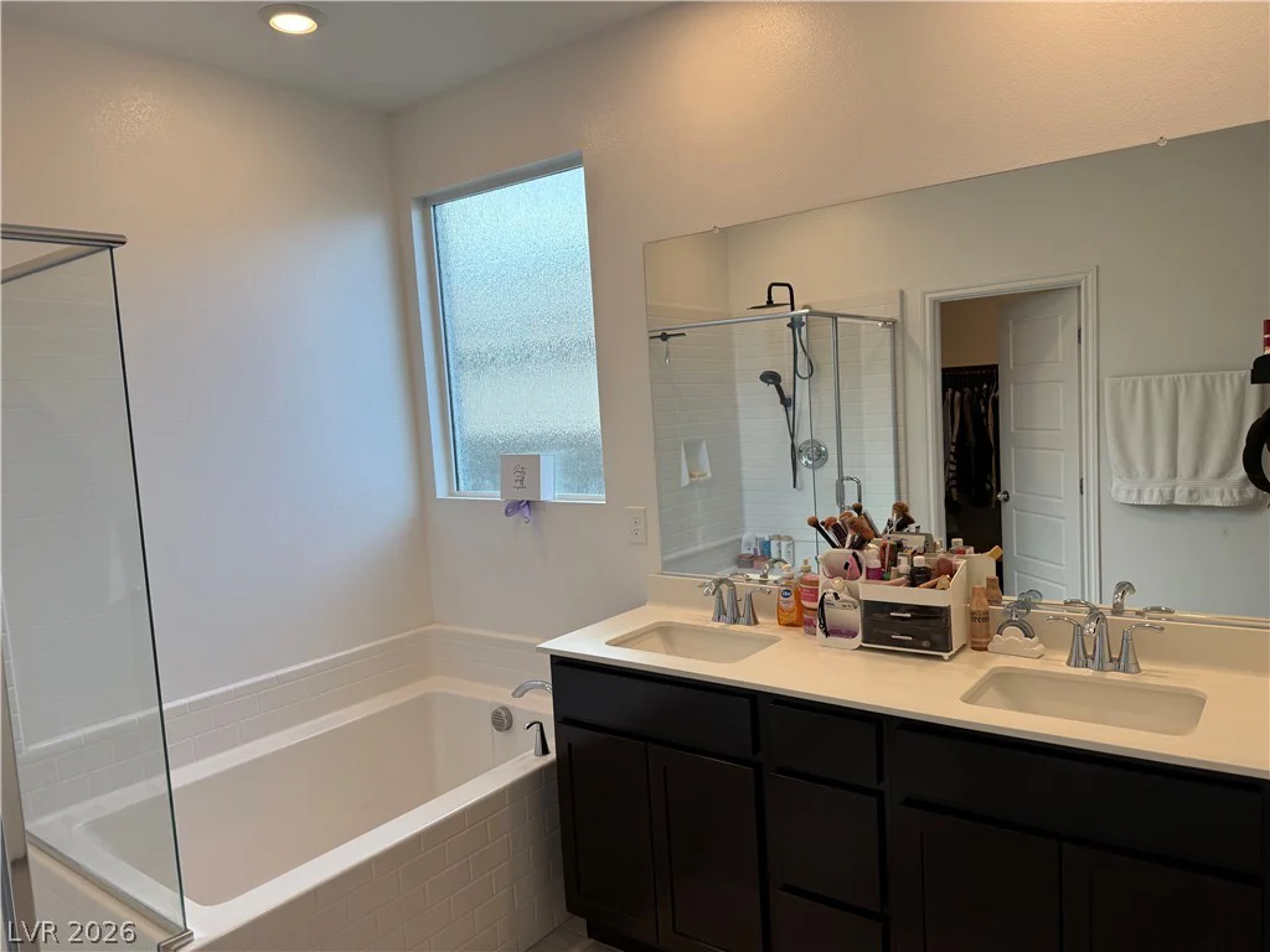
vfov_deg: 56.8
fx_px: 881
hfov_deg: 71.6
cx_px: 635
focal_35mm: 24
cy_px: 476
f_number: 1.78
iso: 100
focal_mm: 6.76
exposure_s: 1/367
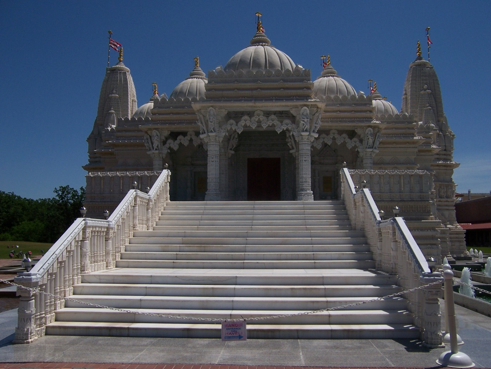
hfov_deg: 55.4
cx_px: 246
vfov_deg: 42.9
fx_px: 468
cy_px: 184
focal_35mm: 33
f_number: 5.6
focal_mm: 5.5
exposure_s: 1/1500
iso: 80
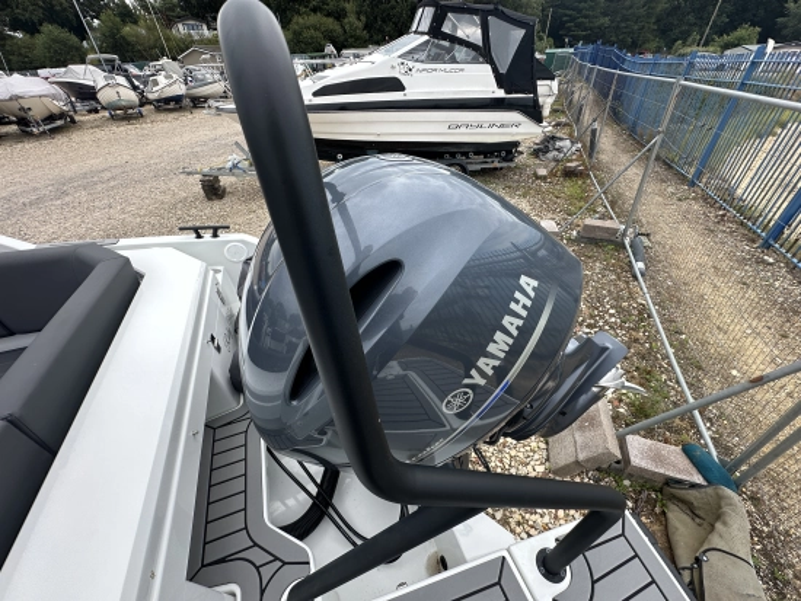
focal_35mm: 14
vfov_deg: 85.7
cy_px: 300
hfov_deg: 102.0
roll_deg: +2.0
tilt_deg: -35.5
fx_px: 324
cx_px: 400
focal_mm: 2.22
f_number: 2.2
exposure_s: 1/622
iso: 40
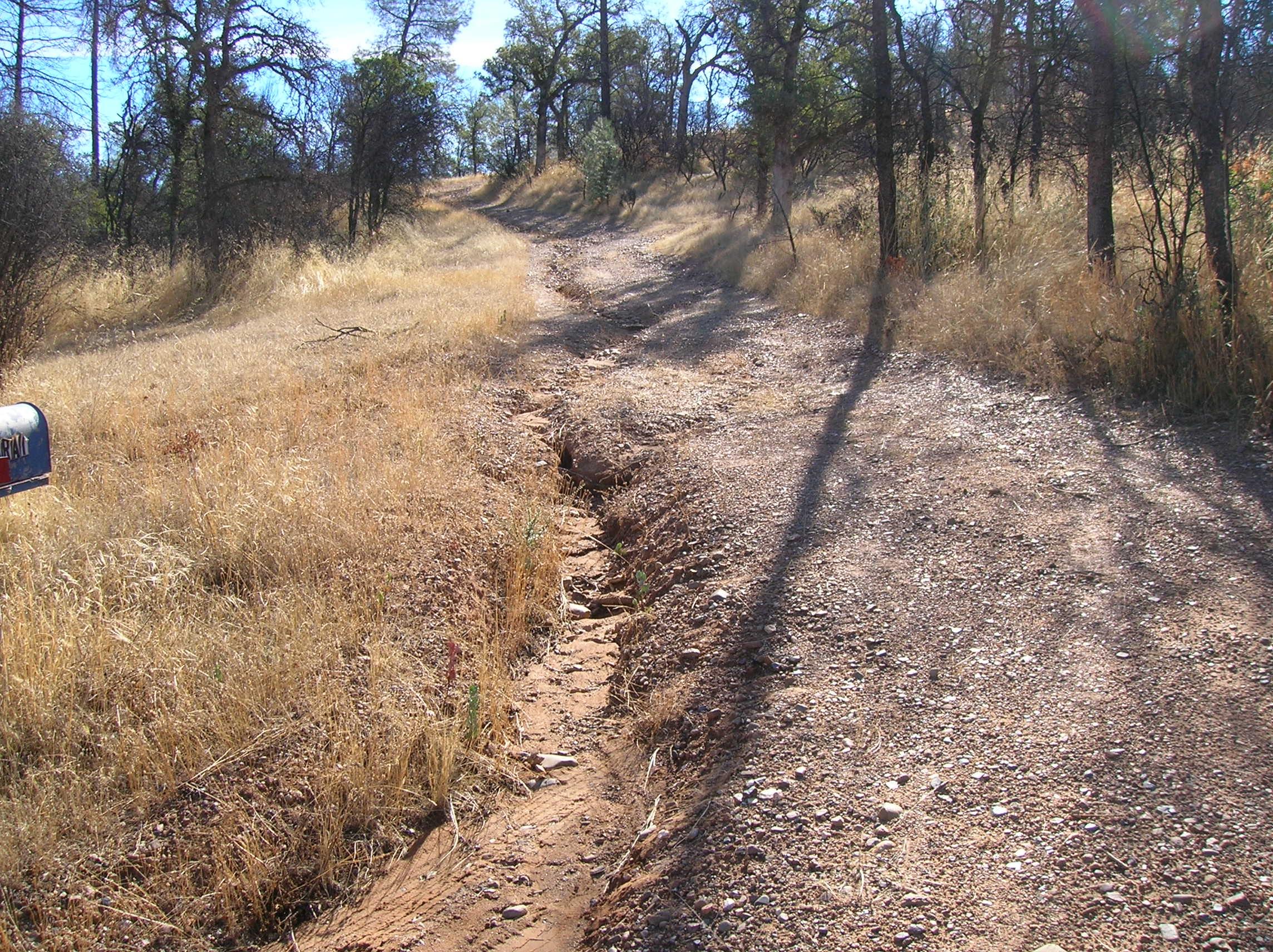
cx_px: 636
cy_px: 476
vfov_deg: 41.7
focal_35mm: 34
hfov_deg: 54.0
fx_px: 1249
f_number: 4.9
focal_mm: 5.7
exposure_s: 1/170
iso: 50
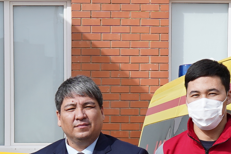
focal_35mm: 172
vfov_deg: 7.8
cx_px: 41
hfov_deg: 11.9
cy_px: 243
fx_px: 1103
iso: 100
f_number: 6.3
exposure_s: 1/400
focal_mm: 28
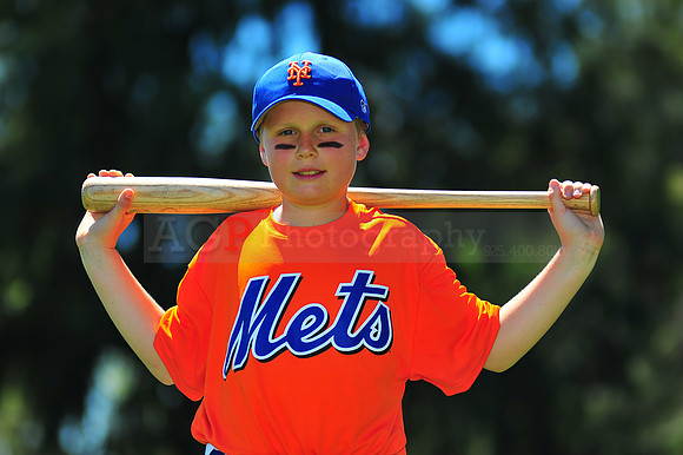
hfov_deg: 11.4
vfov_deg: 7.6
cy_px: 228
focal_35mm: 180
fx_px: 3413
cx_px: 342
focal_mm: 180
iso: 200
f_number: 4
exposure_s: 1/1250
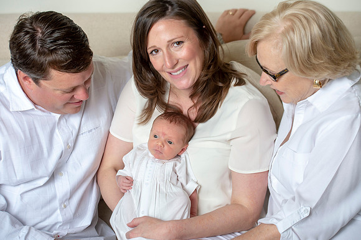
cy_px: 120
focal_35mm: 78
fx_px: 782
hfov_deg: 26.0
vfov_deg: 17.5
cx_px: 180
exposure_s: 1/160
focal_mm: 78
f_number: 5.6
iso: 200
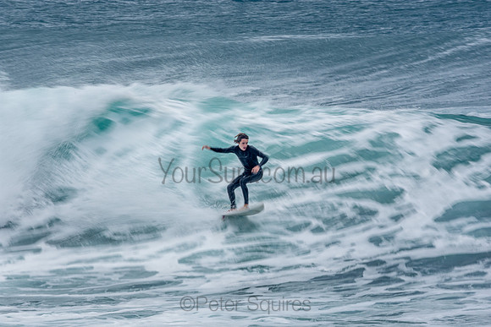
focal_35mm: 720
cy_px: 164
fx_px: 9822
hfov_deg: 2.9
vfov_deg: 1.9
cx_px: 246
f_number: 29
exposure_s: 1/25
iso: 100
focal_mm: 480
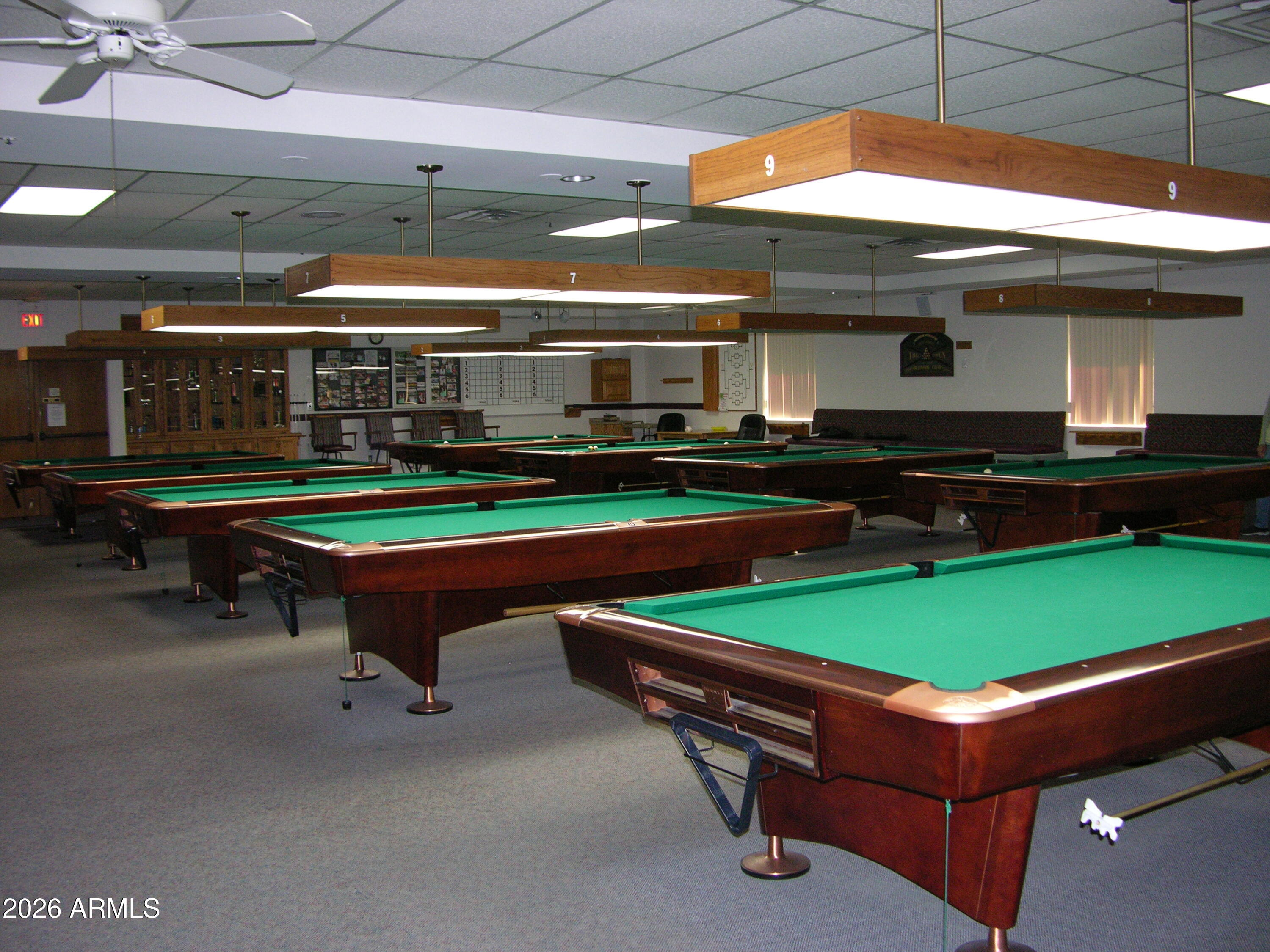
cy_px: 476
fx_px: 1284
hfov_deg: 52.6
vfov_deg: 40.7
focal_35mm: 35
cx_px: 635
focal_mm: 8.9
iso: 200
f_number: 2.8
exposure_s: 1/60.1
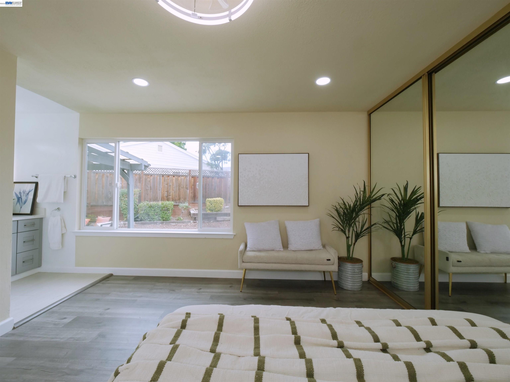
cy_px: 191
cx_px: 255
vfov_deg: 85.7
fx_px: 206
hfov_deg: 102.1
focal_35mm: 14
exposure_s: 1/125
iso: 800
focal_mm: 7
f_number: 6.3
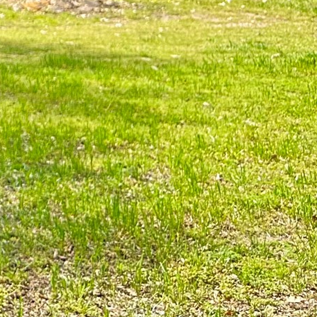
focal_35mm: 95
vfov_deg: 16.6
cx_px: -382
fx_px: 984
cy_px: -163
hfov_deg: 14.2
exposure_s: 1/414
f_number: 1.78
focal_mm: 6.86
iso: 80
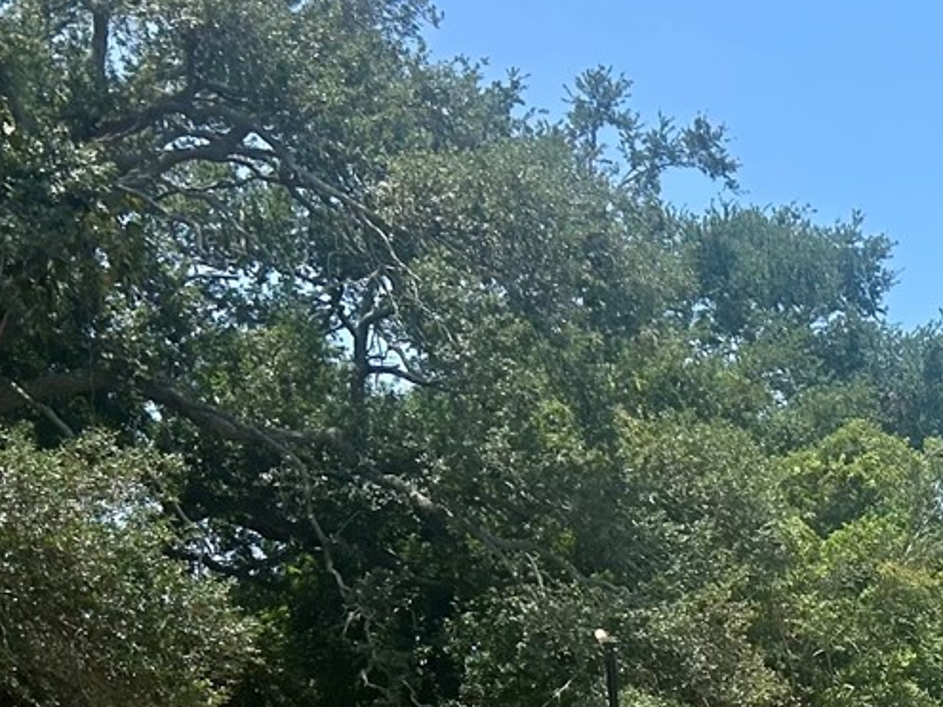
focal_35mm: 84
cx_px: 1324
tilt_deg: -1.4
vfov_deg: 16.7
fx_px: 2288
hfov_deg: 20.6
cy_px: 873
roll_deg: +2.4
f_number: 1.5
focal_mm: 5.7
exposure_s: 1/3571
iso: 50
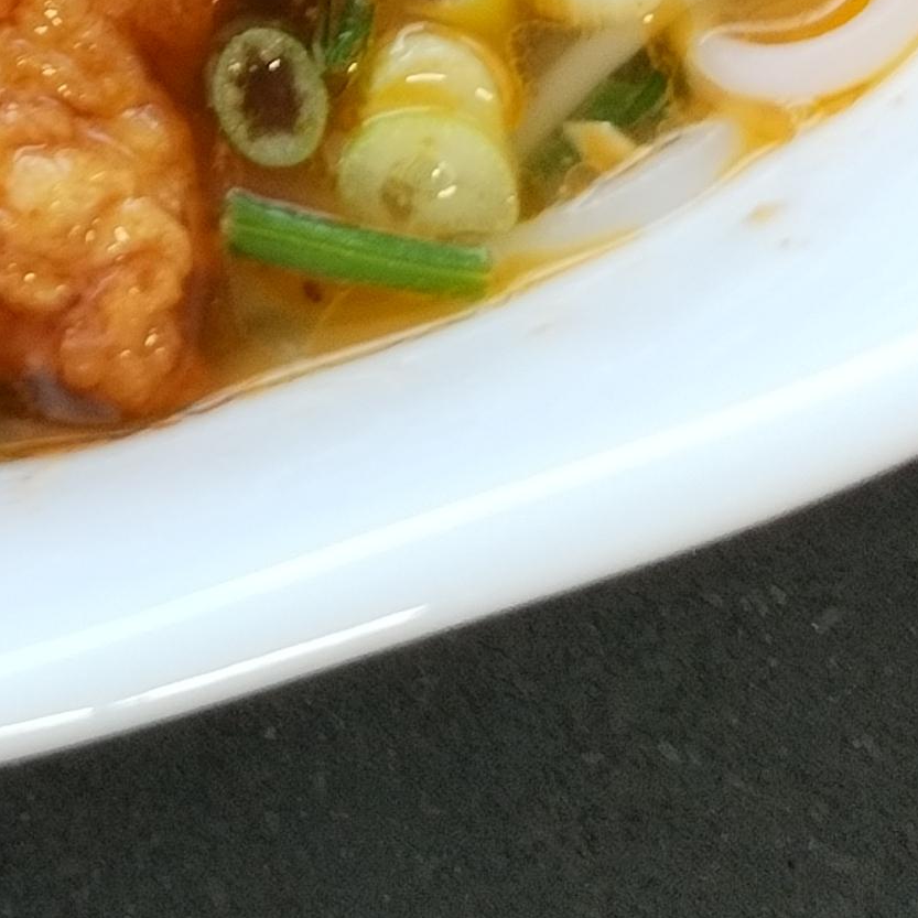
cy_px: -1257
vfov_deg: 11.5
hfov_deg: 12.8
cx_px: -636
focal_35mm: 126
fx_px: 3780
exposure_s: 1/50
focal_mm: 4.75
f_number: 1.8
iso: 169
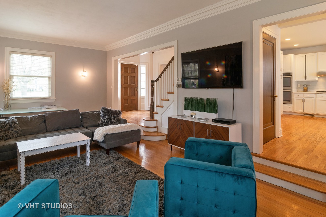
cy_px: 108
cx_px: 163
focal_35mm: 18
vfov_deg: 67.4
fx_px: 163
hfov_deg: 90.0
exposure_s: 1/5
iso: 200
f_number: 8
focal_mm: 12
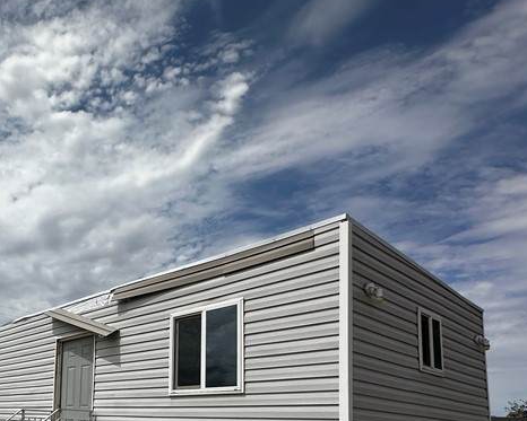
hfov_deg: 51.8
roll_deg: -2.3
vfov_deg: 44.6
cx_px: 53
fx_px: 468
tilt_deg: +8.2
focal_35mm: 30
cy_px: 370
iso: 50
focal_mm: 2.22
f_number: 2.2
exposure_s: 1/6897
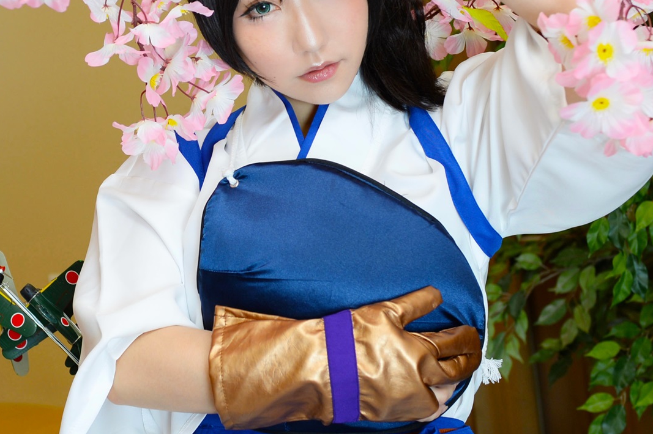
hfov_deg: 24.8
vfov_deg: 16.7
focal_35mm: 81
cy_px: 71
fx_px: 1468
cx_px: 170
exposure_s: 1/125
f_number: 4
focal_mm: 36
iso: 200
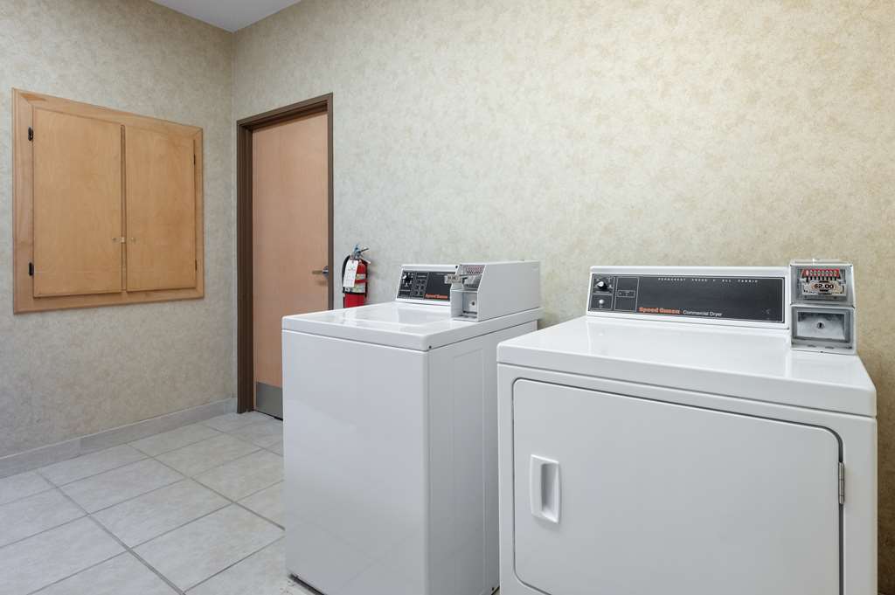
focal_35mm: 18
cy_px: 298
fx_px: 435
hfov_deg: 91.7
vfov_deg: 68.8
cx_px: 448
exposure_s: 1/4
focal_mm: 17.5
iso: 200
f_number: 10
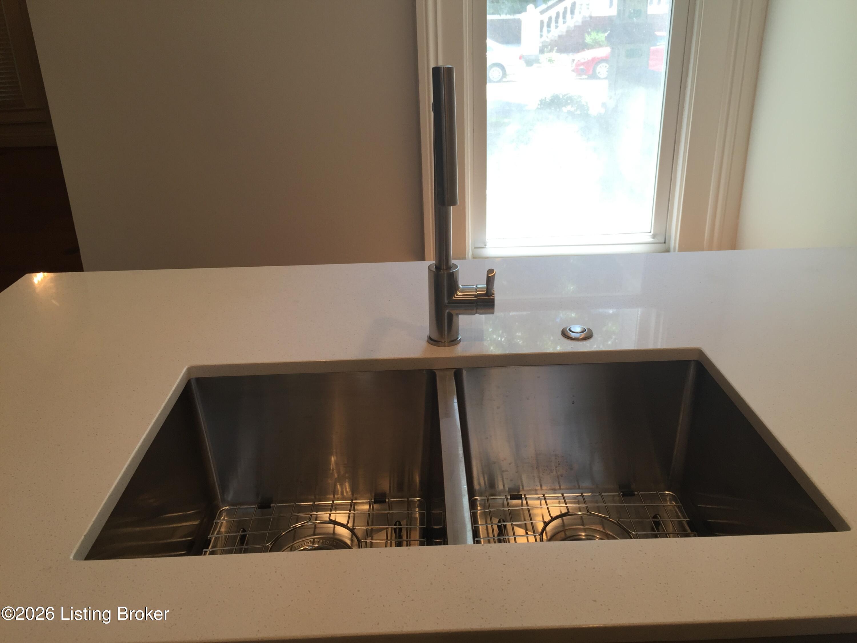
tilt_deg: -23.0
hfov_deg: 61.7
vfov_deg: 48.2
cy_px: 322
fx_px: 718
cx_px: 428
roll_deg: +0.8
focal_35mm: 29
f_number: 2.2
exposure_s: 1/60
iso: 32
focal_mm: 4.15
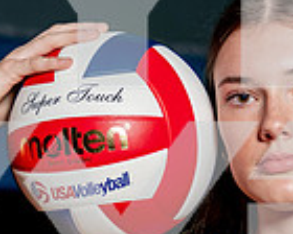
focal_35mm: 275
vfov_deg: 5.6
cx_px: 207
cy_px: 233
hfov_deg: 7.0
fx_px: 2385
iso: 250
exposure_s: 1/200
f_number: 4.5
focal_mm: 70
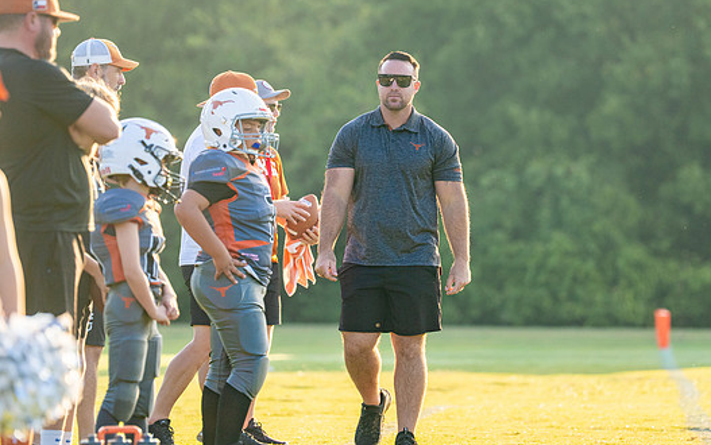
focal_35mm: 242
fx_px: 4692
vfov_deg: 5.4
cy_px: 166
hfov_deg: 8.7
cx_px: 401
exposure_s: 1/2500
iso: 500
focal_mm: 164
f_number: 2.8
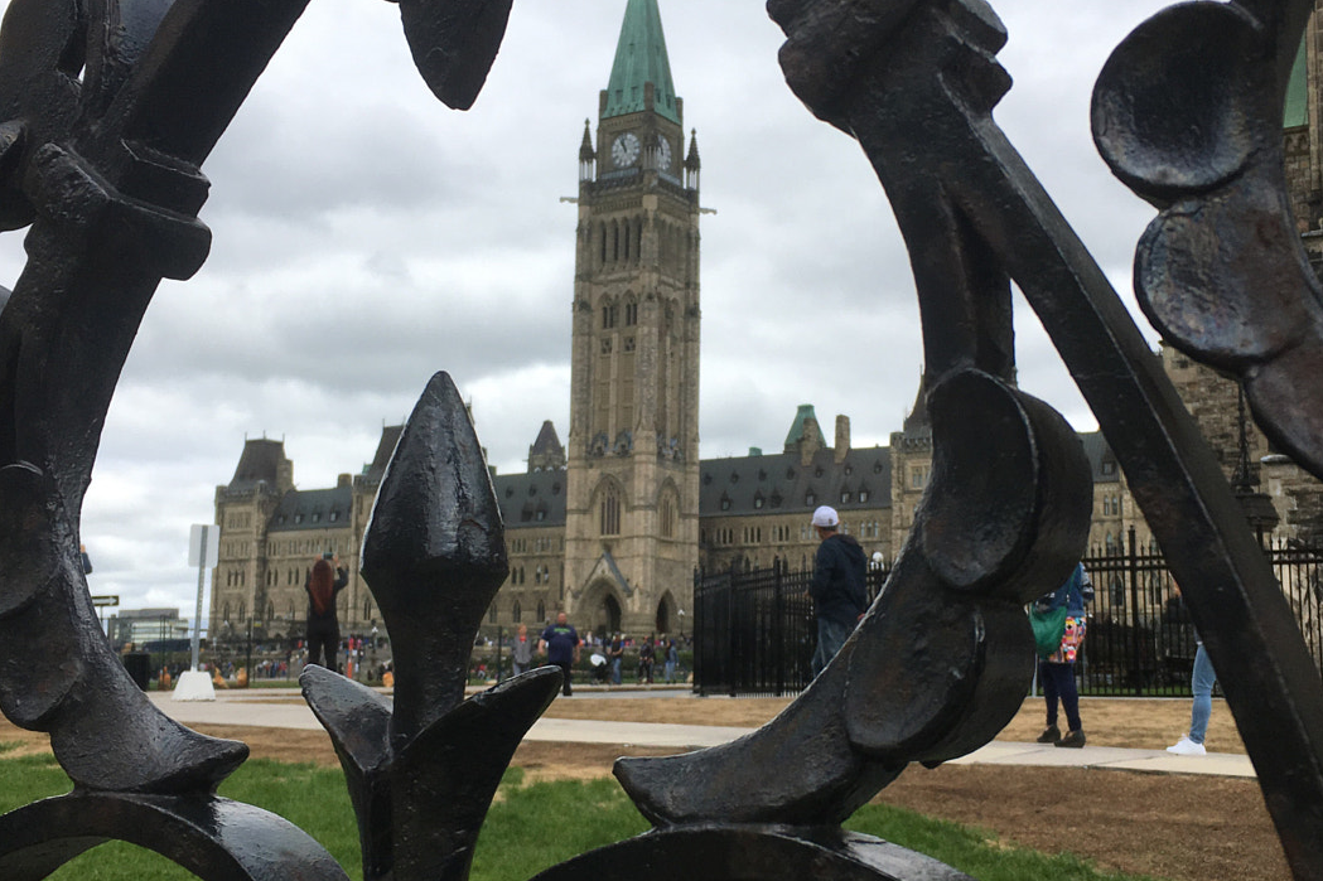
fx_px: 1690
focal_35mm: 46
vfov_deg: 29.2
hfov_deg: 42.7
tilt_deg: +10.4
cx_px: 724
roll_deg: +0.4
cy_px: 429
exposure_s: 1/1261
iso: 25
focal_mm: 4.15
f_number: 2.2
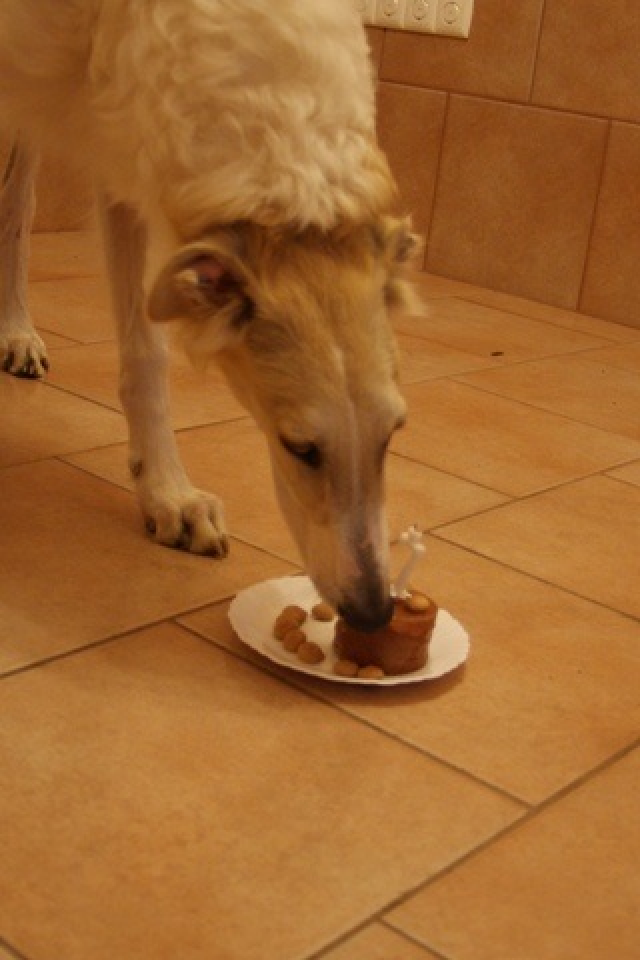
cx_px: 320
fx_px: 720
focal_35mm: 27
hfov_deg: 47.9
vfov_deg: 67.4
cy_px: 480
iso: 400
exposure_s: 1/25
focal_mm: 18
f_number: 3.5
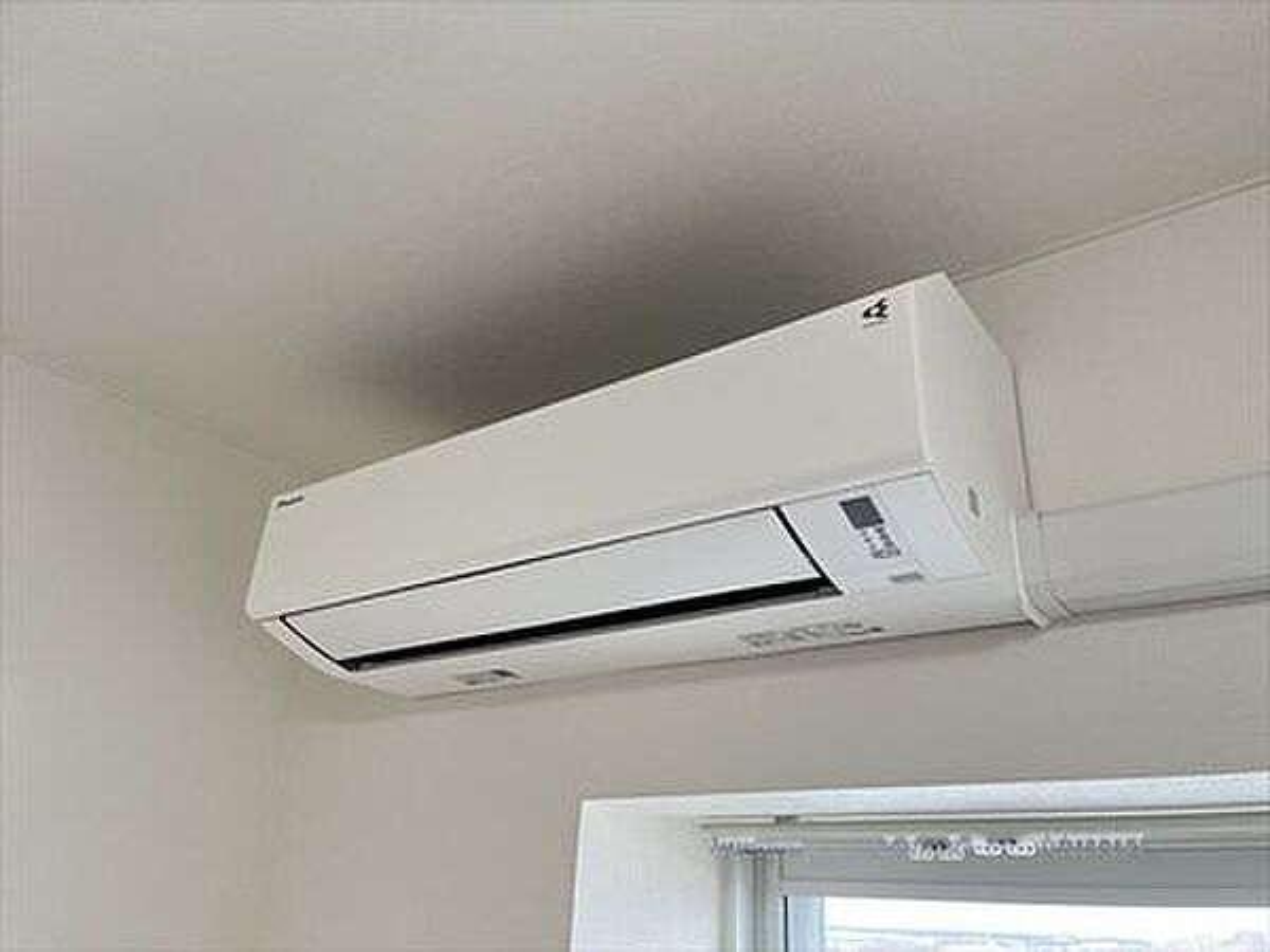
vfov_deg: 53.1
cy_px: 476
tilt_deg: +26.1
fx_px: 954
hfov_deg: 67.3
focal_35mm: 26
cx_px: 635
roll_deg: -1.7
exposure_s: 1/144
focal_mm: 5.1
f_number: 1.6
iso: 64
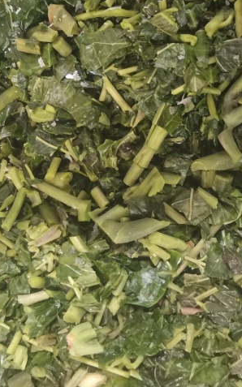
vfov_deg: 41.7
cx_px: 80
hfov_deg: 26.7
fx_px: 507
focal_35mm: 48
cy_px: 157
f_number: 1.9
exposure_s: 1/20
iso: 2500
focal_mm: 4.94
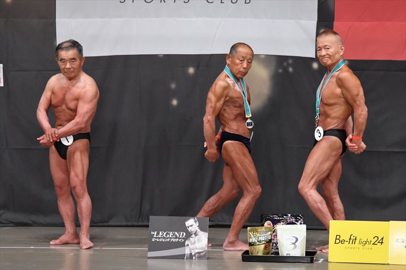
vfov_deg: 6.1
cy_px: 135
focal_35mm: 225
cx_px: 203
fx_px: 2536
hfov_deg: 9.2
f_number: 5.6
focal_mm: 150
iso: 5000
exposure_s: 1/400
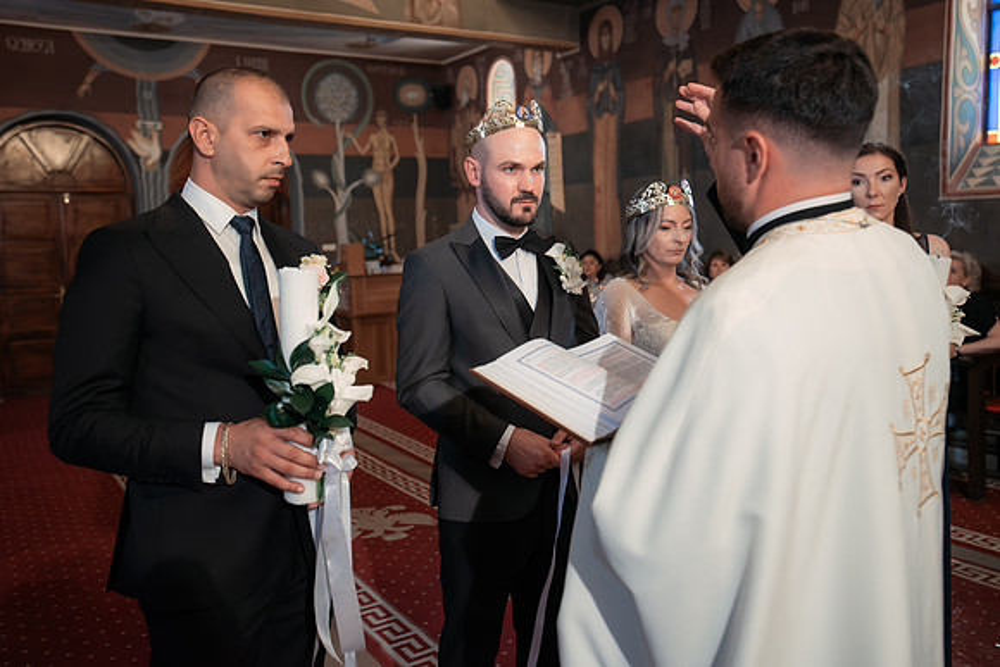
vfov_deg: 41.8
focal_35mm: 31
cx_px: 476
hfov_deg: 59.5
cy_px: 317
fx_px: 874
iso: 6400
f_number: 2.8
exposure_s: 1/200
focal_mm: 30
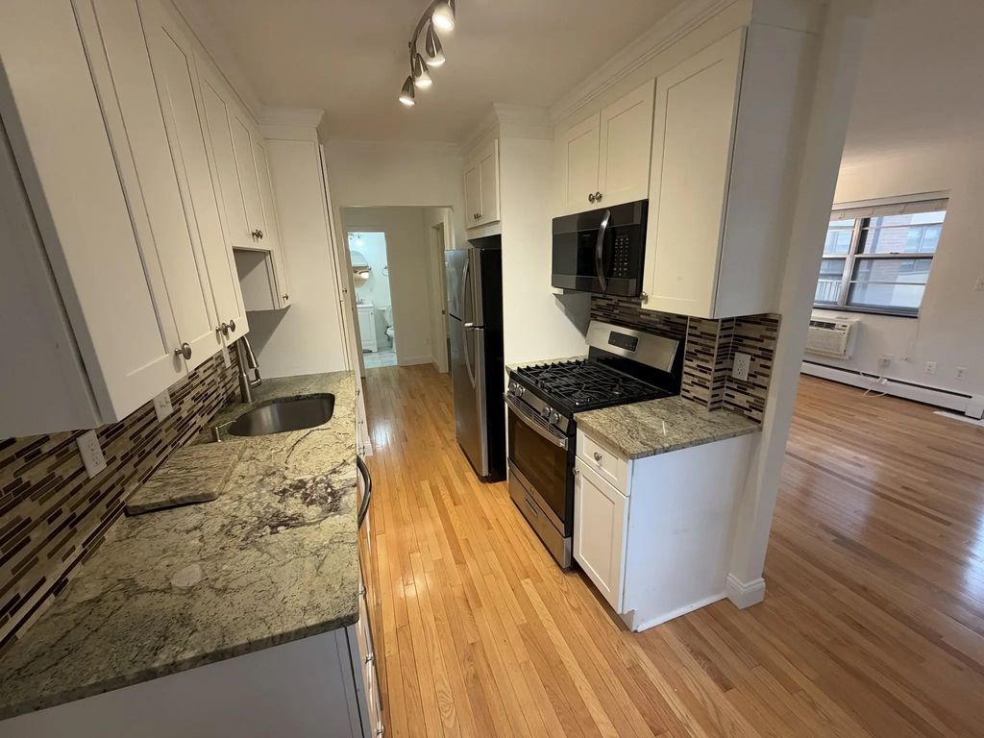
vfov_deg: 85.7
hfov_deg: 102.1
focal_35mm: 14
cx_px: 492
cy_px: 369
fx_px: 398
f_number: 2.2
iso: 250
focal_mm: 2.22
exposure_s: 1/120
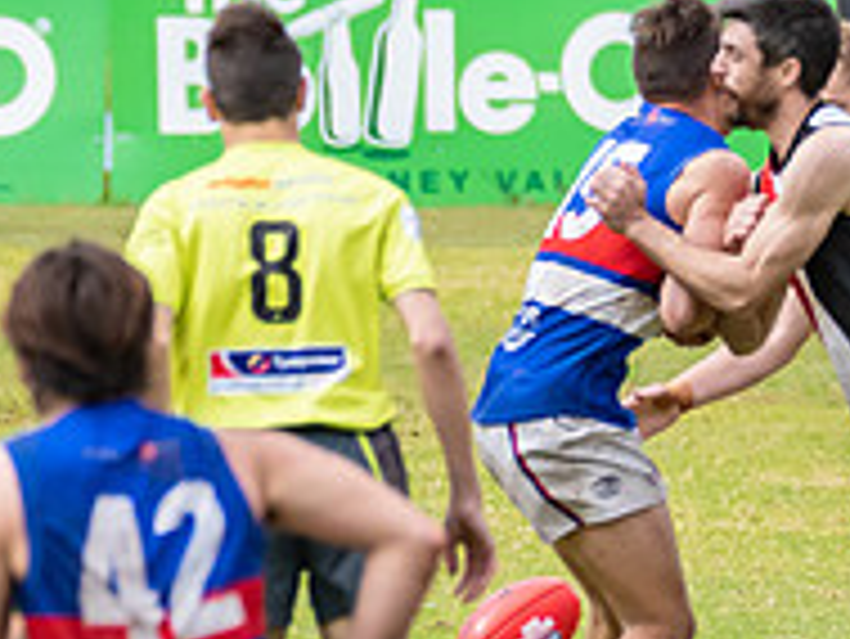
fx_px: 43466
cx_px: 515
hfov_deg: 1.1
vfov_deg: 0.8
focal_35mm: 1769
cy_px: 562
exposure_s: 1/3200
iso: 1250
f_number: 7.1
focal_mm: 350
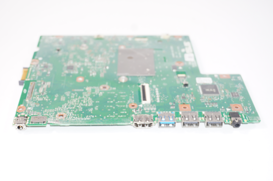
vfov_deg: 24.4
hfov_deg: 36.0
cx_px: 136
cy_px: 90
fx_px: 420
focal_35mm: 56
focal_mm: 37
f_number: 5.6
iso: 320
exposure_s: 1/100
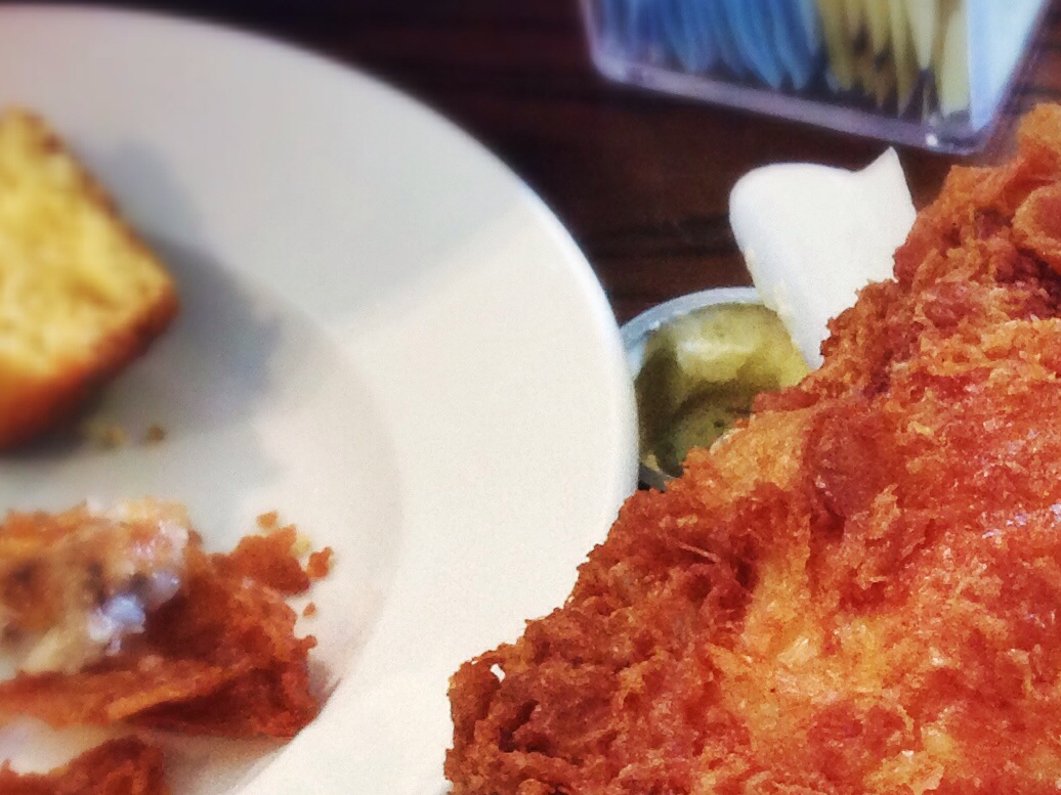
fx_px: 3188
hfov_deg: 17.9
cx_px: 1310
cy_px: 1179
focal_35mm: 104
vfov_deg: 13.4
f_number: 2.4
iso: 250
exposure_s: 1/20
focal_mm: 4.12
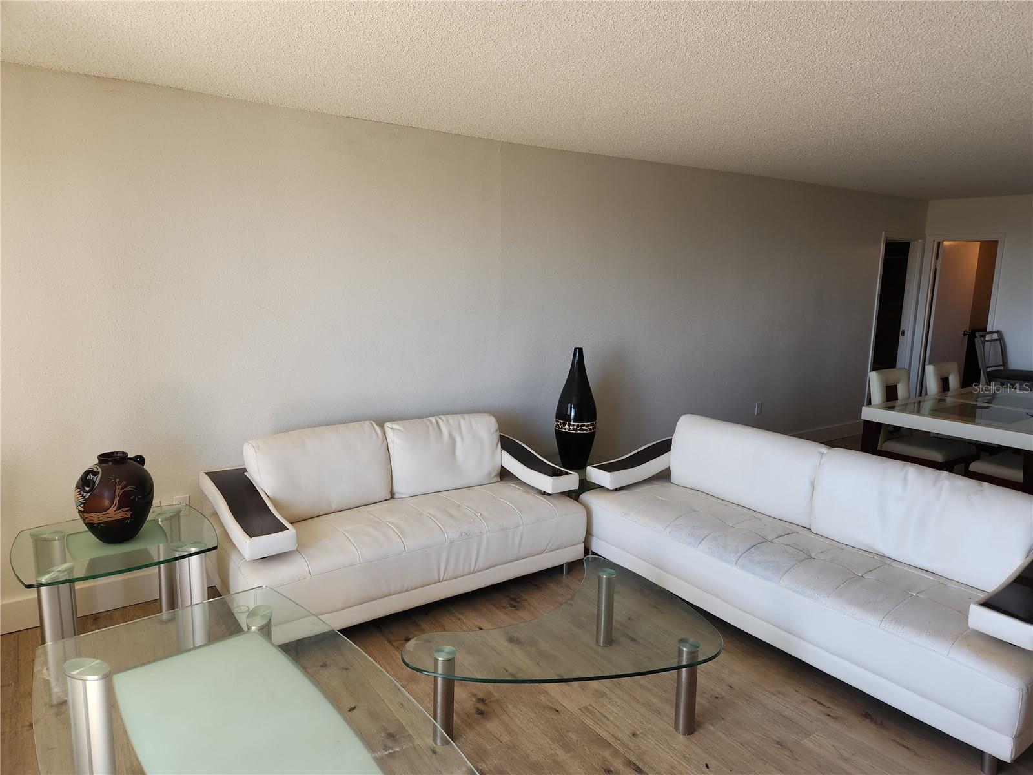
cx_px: 516
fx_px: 686
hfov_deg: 73.9
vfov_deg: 58.9
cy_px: 388
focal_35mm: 23
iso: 100
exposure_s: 1/180
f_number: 1.8
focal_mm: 5.4
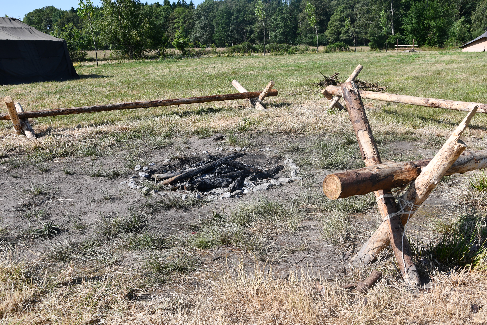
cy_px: 162
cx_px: 244
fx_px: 487
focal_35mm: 36
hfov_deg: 53.1
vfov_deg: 36.9
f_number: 8
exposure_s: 1/250
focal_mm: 24
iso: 110
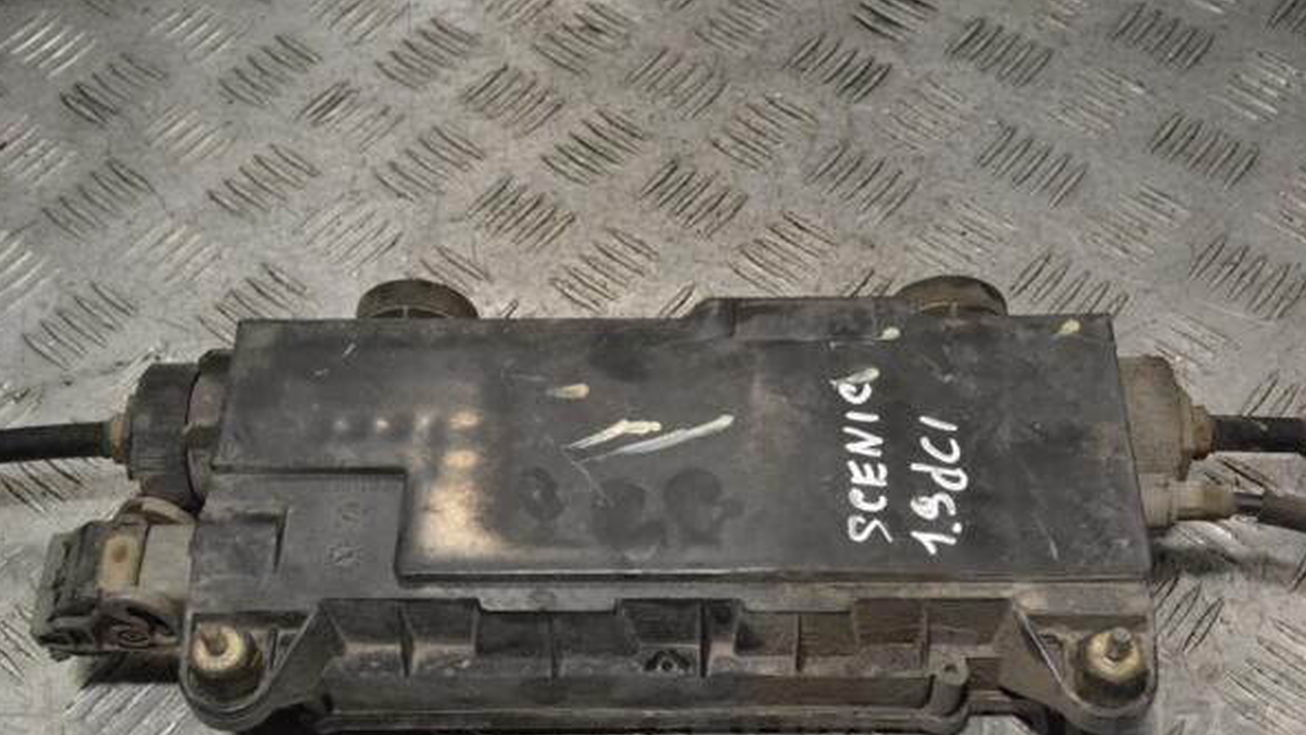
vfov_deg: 23.5
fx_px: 1766
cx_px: 651
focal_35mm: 51
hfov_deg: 40.6
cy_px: 439
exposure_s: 1/320
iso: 3200
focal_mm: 32
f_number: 9
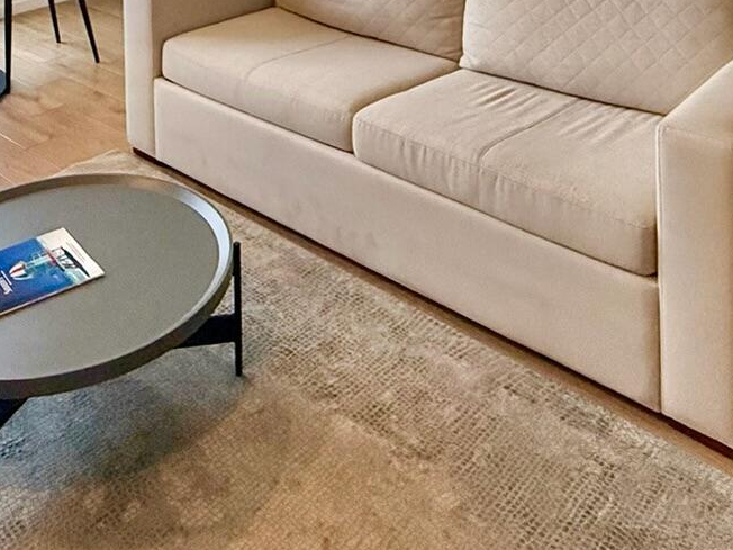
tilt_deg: -0.2
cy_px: -256
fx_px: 932
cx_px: 317
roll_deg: +0.2
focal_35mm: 44
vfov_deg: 25.5
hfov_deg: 42.9
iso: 160
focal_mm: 2.22
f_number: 2.2
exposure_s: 1/120
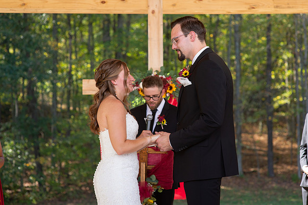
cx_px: 169
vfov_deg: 14.7
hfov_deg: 21.9
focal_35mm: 93
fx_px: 797
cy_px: 93
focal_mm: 85
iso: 400
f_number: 4.5
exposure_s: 1/500
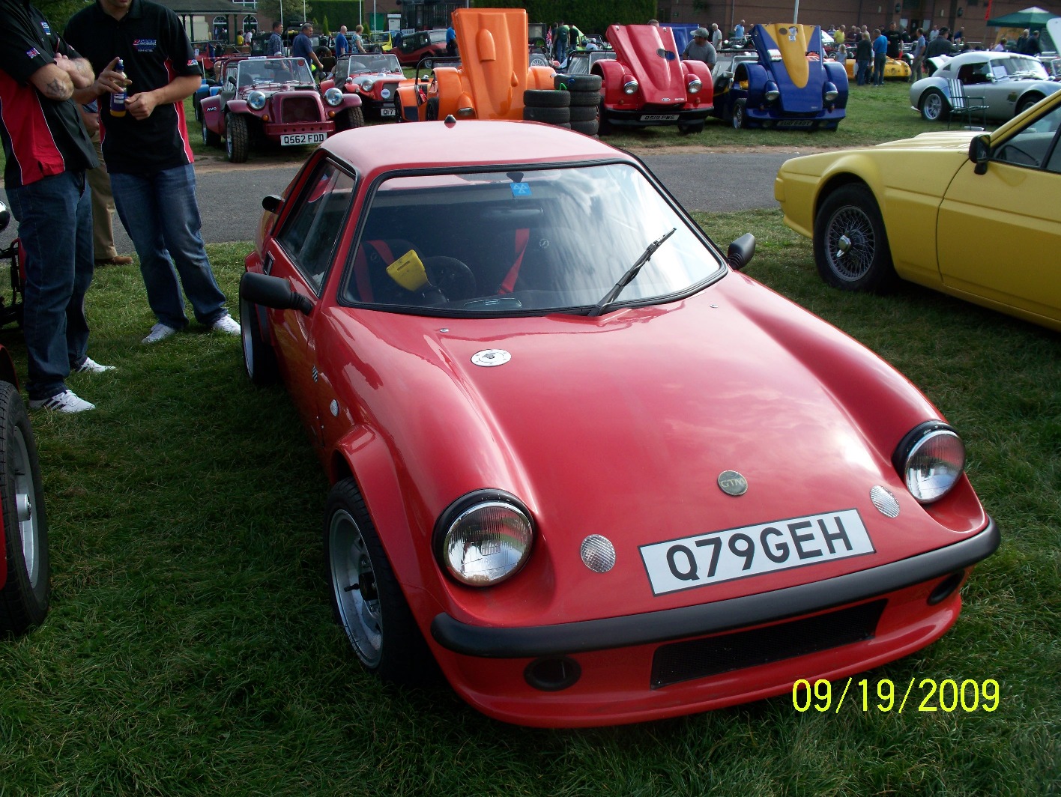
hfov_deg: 51.3
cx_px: 530
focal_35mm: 36
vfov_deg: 39.7
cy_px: 398
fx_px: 1104
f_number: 2.8
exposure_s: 1/640
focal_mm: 7.54
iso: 64
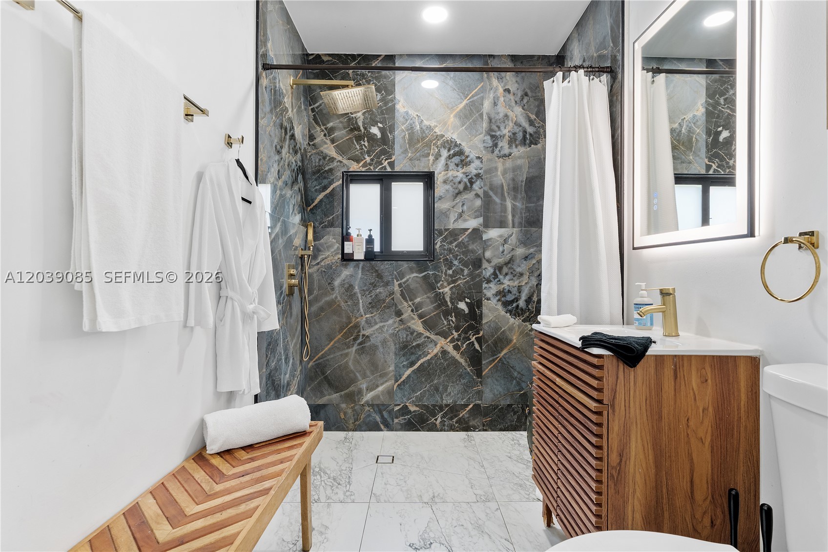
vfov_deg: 70.4
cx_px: 414
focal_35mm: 17
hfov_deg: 93.3
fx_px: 391
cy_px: 276
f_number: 8
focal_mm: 17
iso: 800
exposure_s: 1/20
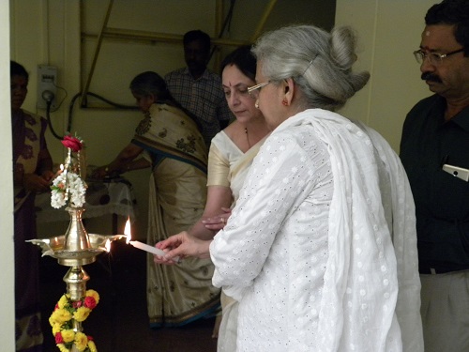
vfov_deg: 31.5
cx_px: 234
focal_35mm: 46
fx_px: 623
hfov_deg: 41.2
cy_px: 176
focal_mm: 8.2
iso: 400
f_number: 3.2
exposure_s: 1/58.5
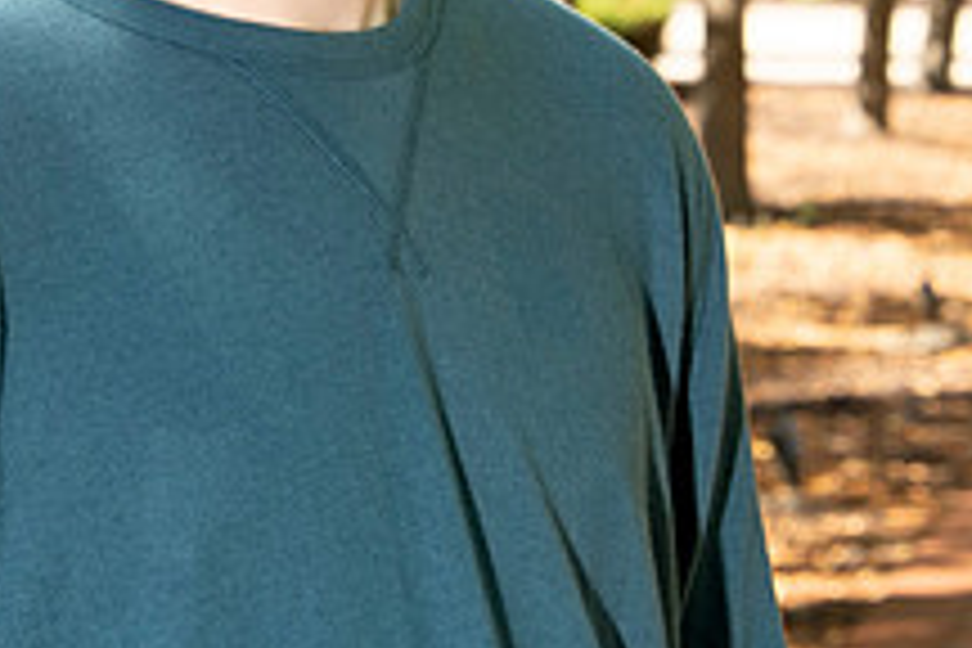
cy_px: -196
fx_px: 6668
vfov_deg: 5.5
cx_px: 266
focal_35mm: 247
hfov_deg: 8.3
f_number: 10
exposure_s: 1/160
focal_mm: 92
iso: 800
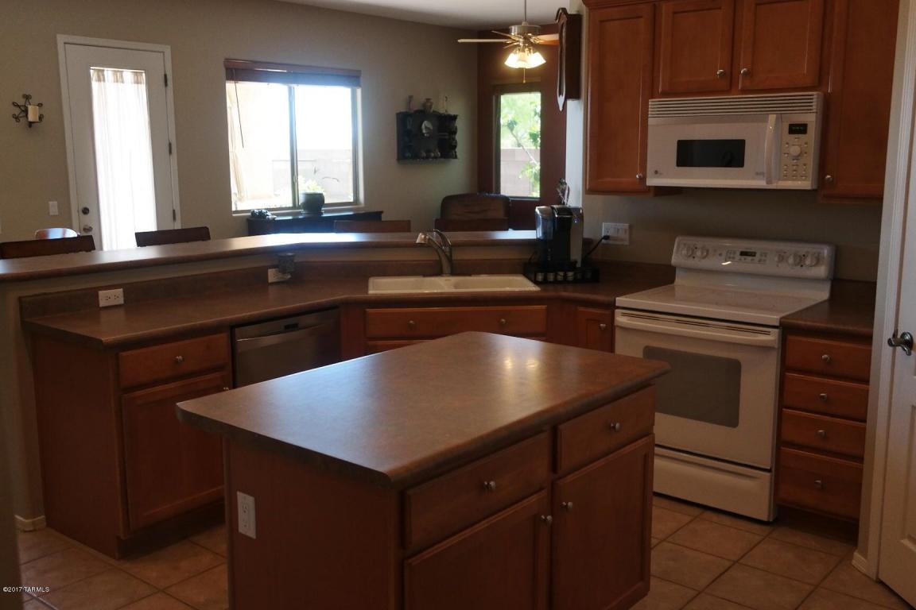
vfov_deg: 40.0
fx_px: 840
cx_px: 458
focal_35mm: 33
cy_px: 305
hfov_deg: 57.2
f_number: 3.5
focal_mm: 22
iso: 200
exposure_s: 1/50
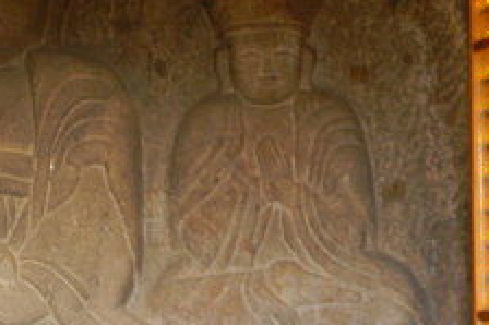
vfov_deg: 11.7
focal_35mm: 117
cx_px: -15
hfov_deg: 17.1
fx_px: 1588
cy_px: 147
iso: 80
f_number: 3.7
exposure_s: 1/9
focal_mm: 6.4
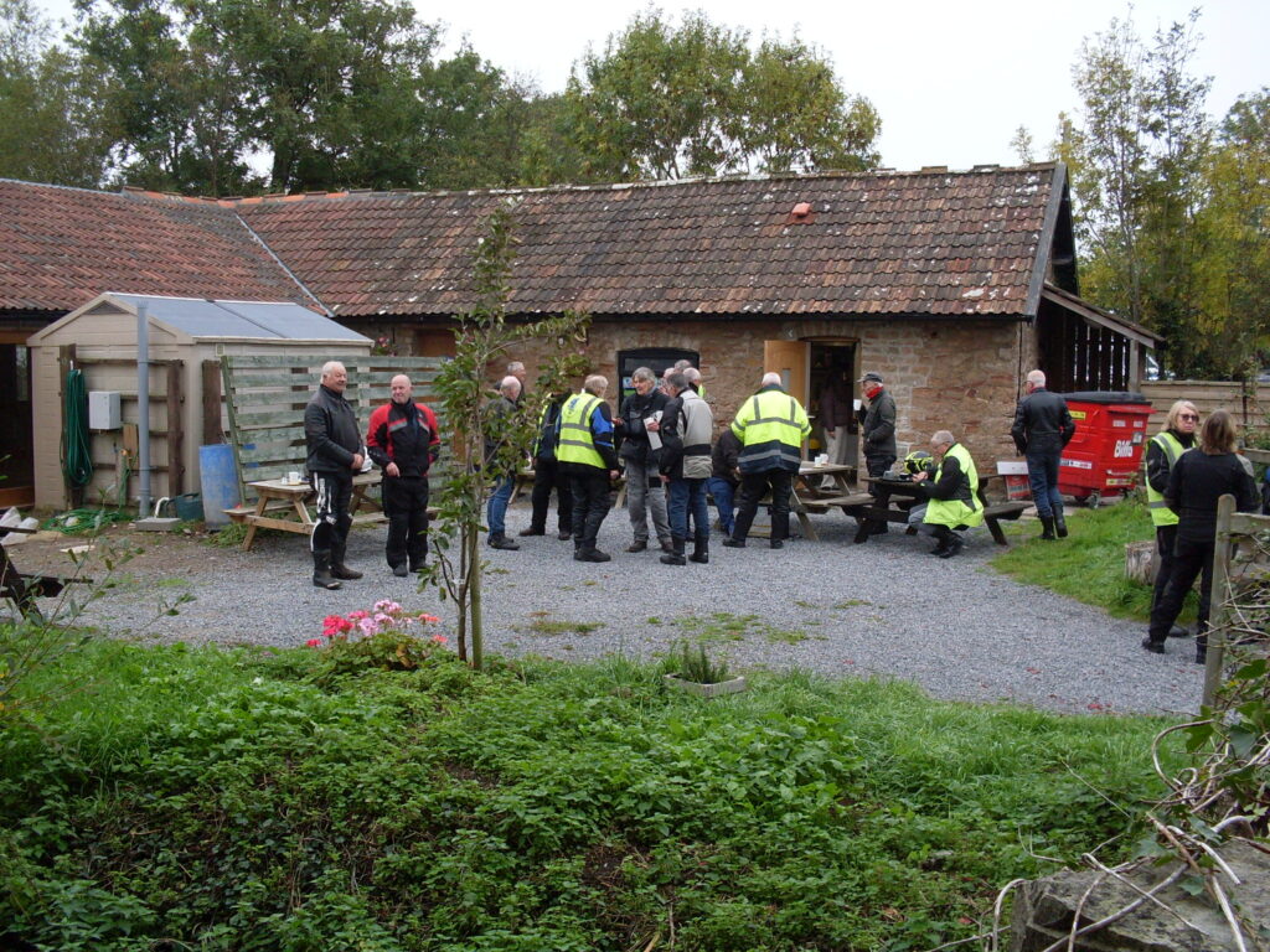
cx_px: 635
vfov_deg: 37.7
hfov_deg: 49.0
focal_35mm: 38
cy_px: 476
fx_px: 1394
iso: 80
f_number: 2.8
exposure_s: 1/180
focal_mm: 6.3
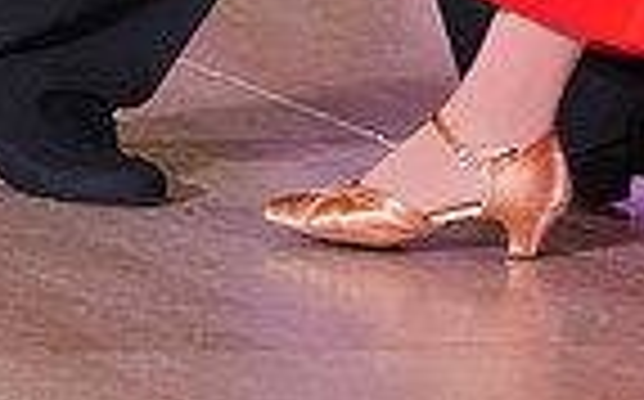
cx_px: 700
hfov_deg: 3.8
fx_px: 9782
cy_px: -715
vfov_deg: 2.3
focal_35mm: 558
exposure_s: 1/250
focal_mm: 135
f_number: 5
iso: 3200
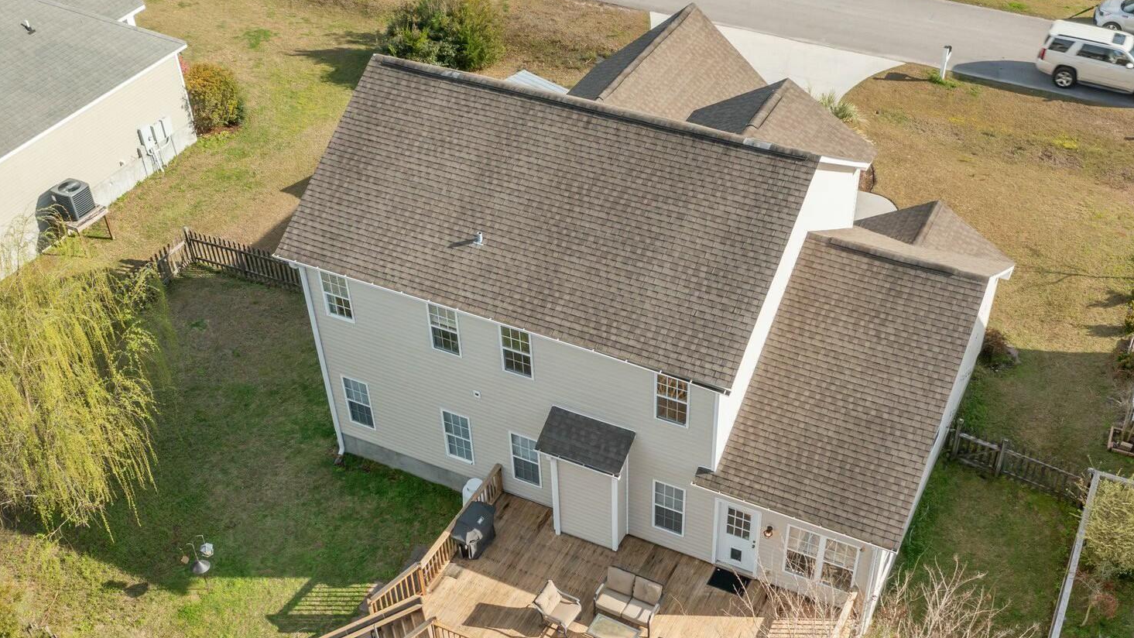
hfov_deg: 49.3
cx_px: 618
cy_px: 423
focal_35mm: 41
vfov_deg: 28.8
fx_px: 1233
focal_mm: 10.26
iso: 100
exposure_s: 1/80
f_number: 4
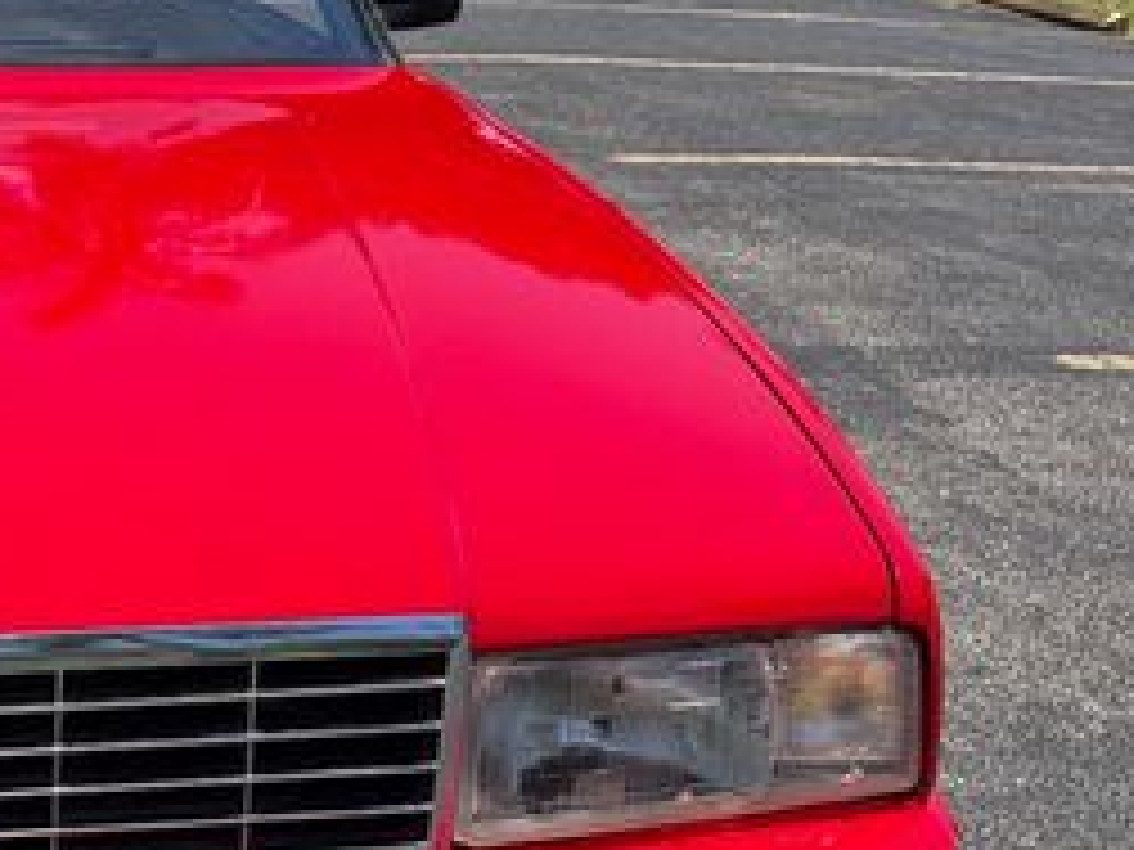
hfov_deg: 28.3
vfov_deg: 24.0
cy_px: 526
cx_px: -166
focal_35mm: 61
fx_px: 1998
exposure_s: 1/2611
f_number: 1.78
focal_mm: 6.76
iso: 80
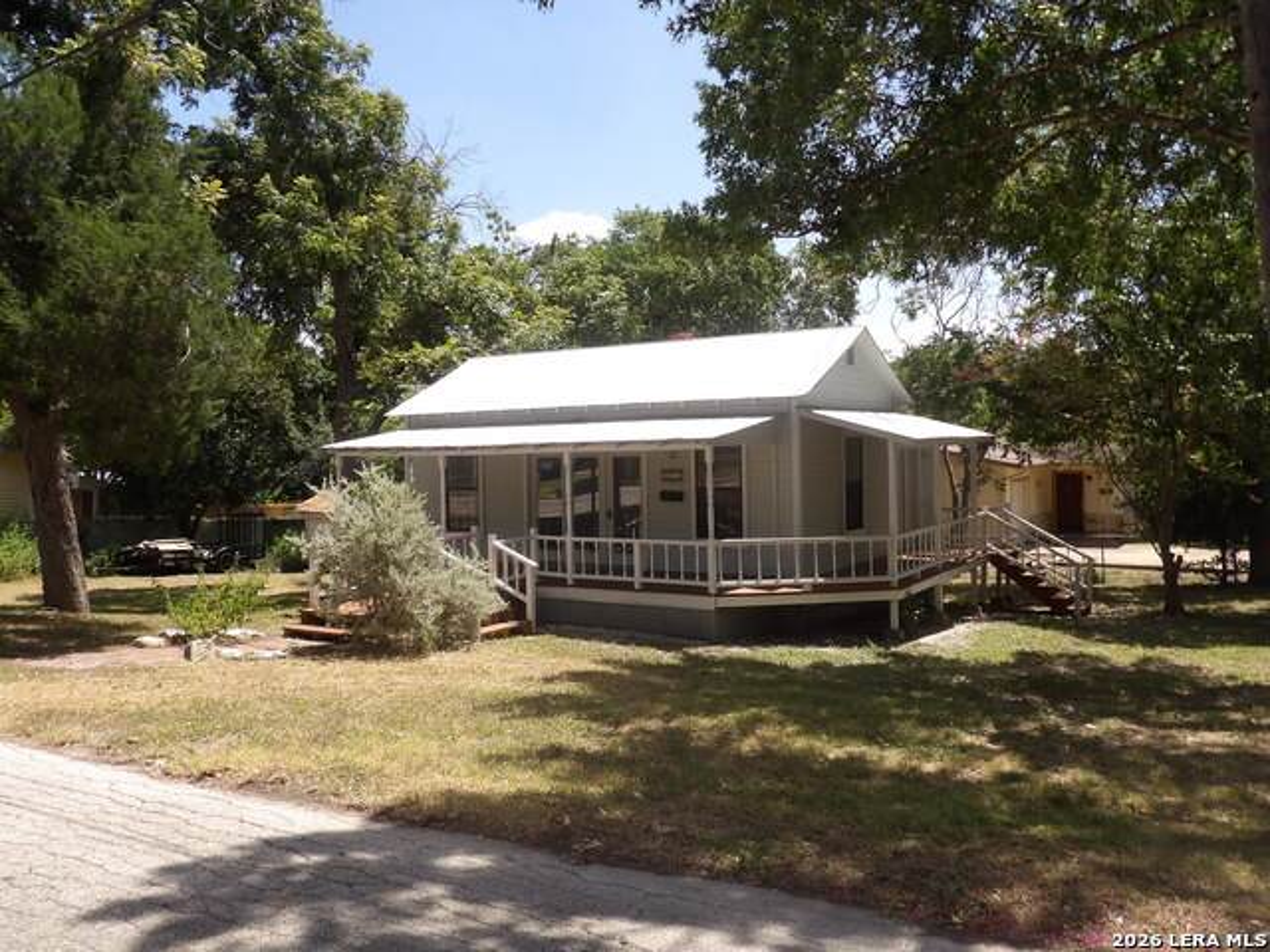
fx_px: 1027
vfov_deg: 49.7
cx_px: 635
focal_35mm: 28
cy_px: 476
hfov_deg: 63.4
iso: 100
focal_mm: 5
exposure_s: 1/733
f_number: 3.4
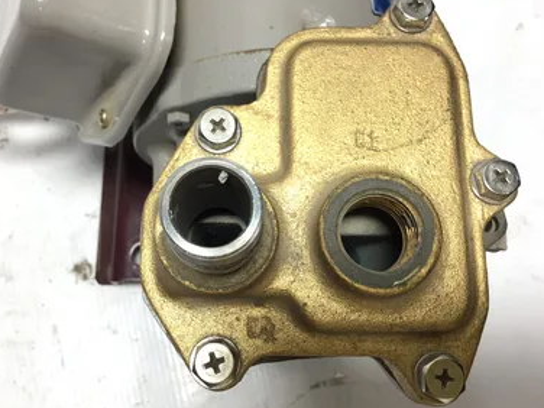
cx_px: 263
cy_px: 213
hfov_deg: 55.3
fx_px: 519
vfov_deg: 42.9
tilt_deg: -77.4
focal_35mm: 33
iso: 40
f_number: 2.4
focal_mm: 3.3
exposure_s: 1/120
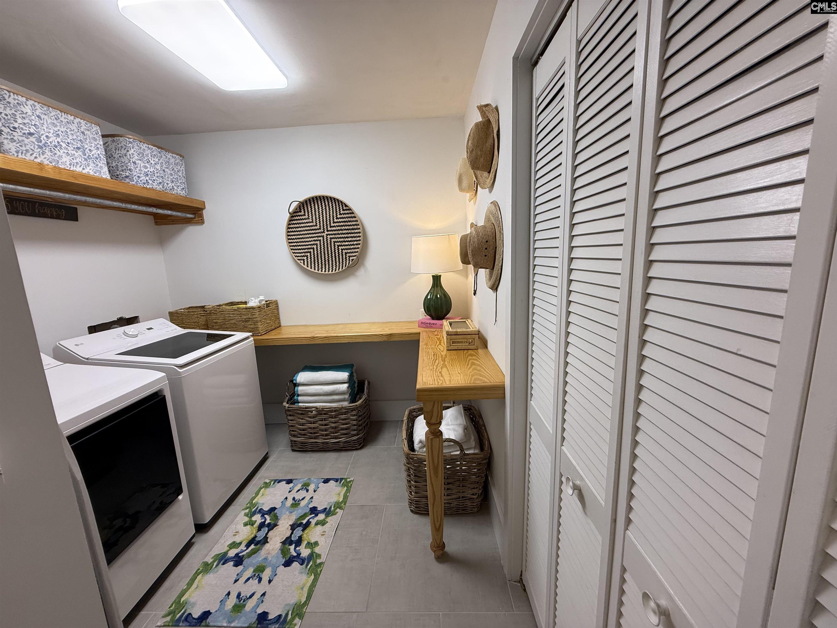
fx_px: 339
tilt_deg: -9.6
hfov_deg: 102.1
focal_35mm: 14
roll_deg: +2.1
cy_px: 314
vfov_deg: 85.7
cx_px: 418
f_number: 2.2
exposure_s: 1/120
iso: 125
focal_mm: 2.22
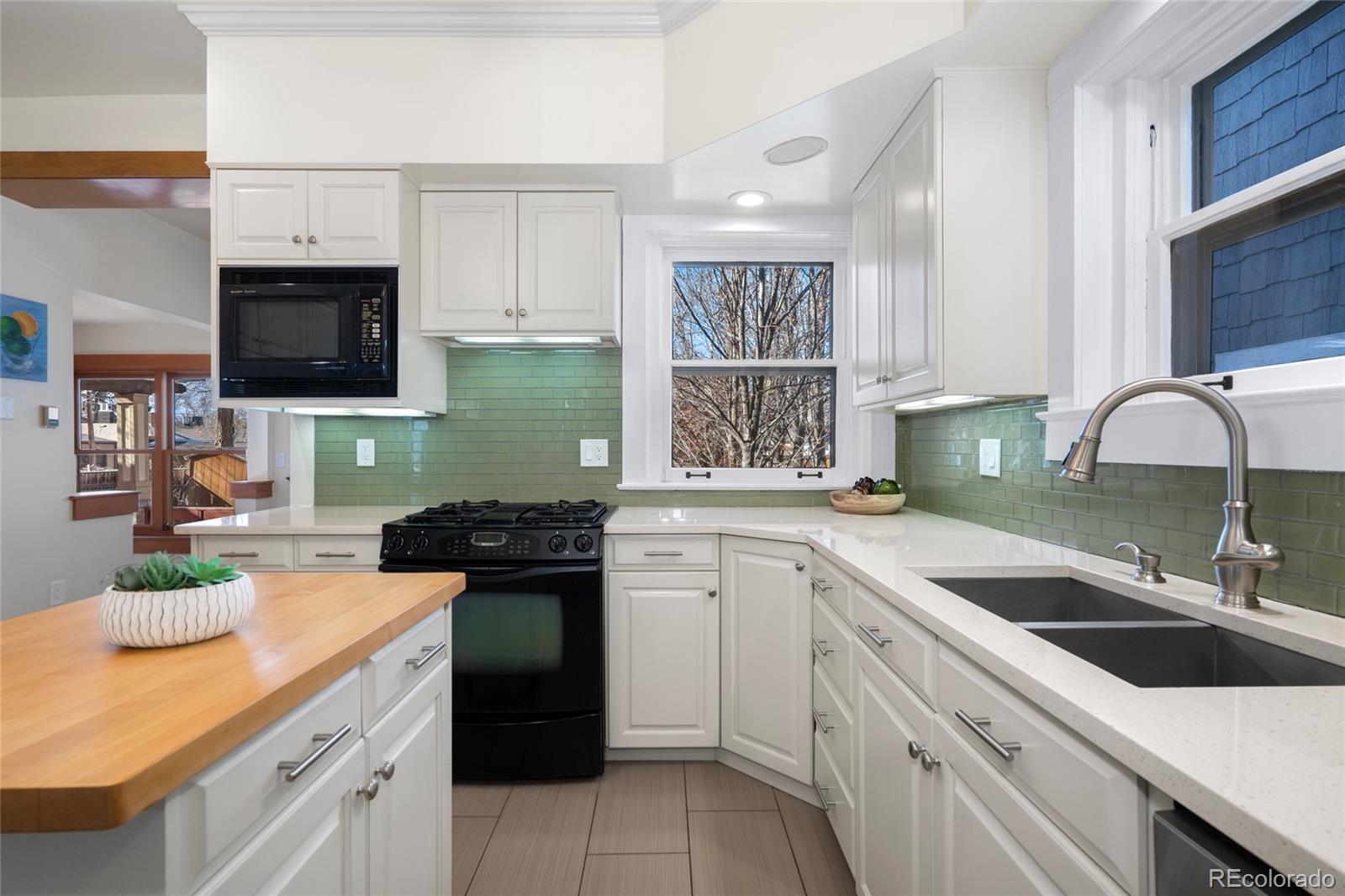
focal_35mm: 16
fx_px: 598
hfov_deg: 96.7
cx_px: 672
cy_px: 448
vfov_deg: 73.7
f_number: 8
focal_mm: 16
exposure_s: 1/125
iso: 640
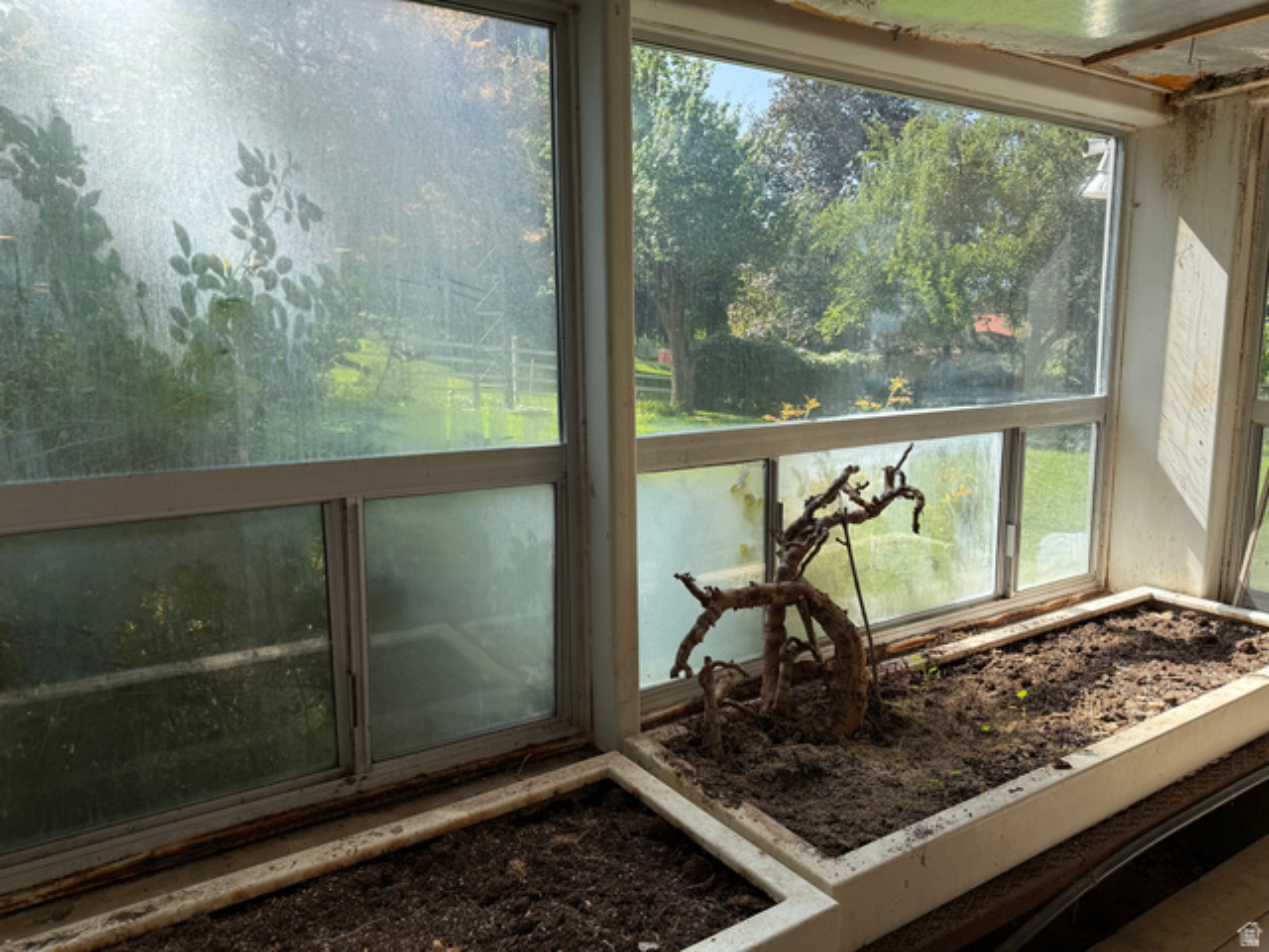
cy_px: 476
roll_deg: +0.2
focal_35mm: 24
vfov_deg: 56.8
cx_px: 634
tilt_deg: -8.2
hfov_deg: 71.6
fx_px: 880
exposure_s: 1/868
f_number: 1.78
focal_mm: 6.76
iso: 80
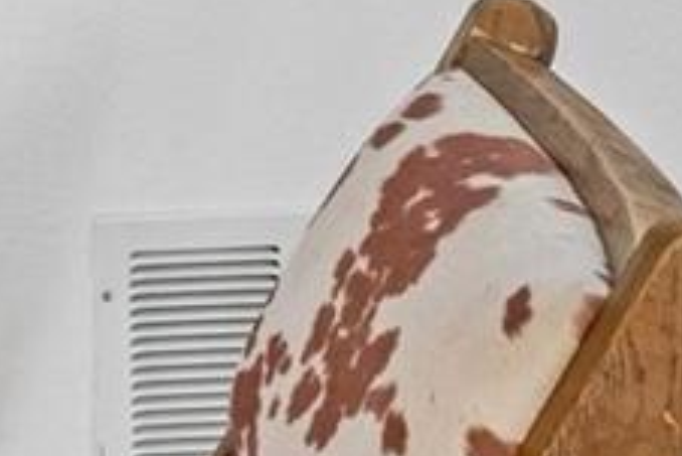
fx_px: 2009
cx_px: -1424
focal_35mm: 106
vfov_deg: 11.6
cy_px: -456
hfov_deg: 11.0
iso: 400
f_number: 8
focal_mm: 10
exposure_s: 1/13
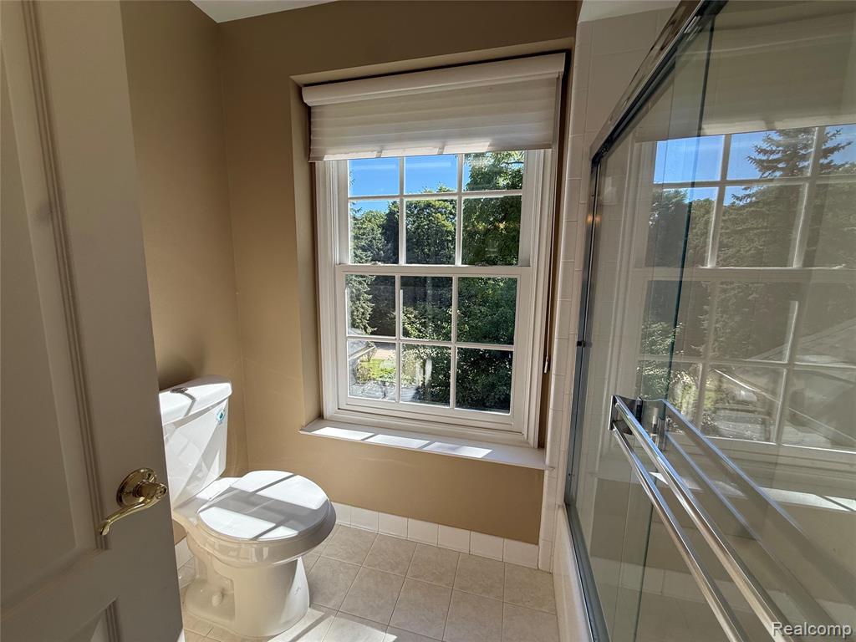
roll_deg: -0.5
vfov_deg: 85.7
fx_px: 346
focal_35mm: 14
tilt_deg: -8.5
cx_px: 428
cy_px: 321
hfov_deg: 102.1
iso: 64
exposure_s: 1/779
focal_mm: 2.22
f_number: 2.2
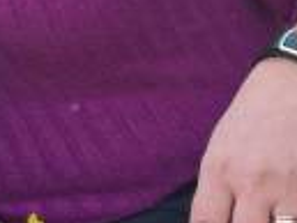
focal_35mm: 206
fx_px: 1769
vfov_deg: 7.2
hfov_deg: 8.9
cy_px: 230
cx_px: 635
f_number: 1.5
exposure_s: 1/330
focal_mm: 5.7
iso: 50
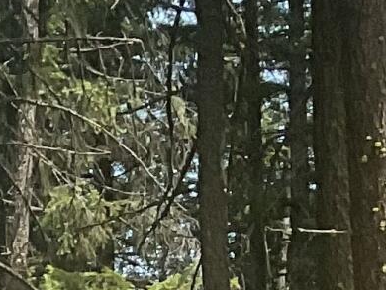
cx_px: -1075
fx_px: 2488
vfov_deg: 6.5
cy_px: 532
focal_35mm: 223
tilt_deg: -1.5
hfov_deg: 7.1
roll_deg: -0.6
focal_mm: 3
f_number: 1.8
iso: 16
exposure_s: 1/415
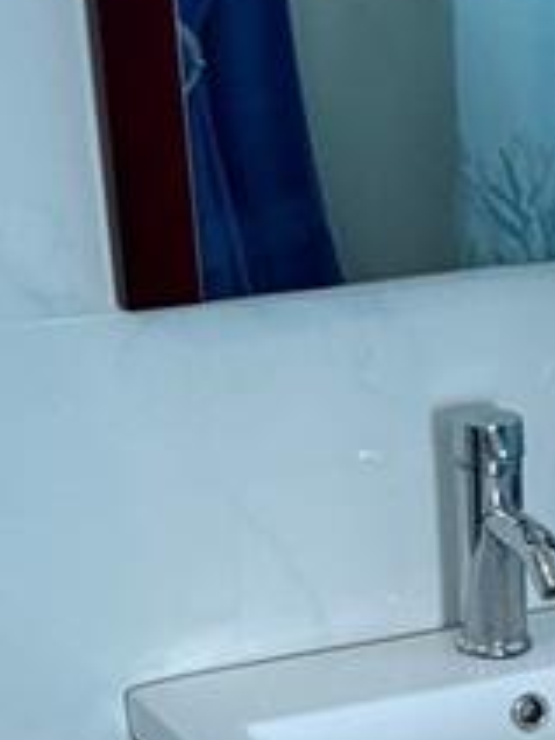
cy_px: 757
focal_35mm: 136
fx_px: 2907
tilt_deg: -20.6
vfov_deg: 14.3
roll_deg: -0.5
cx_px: 841
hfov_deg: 10.5
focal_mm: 6.76
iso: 320
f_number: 1.78
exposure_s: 1/60
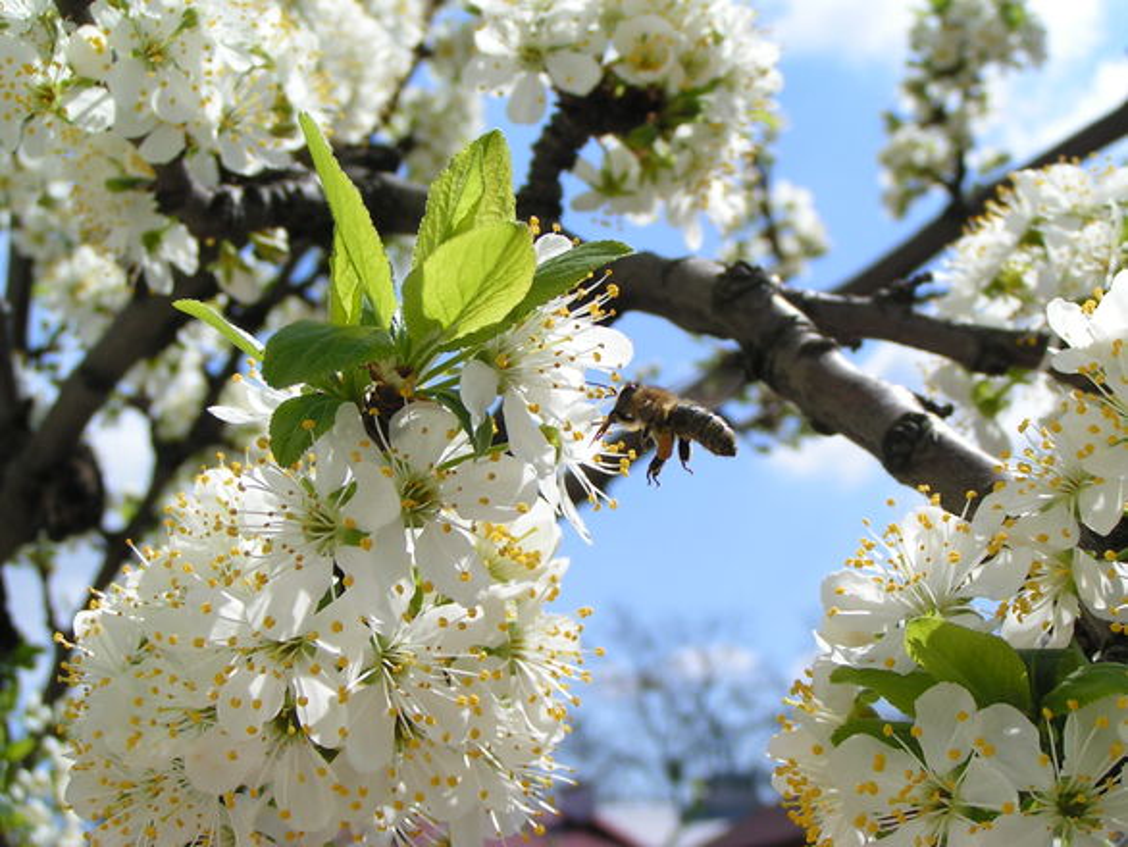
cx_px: 564
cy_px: 424
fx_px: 2054
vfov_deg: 23.3
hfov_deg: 30.7
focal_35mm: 63
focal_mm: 9.7
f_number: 5
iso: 50
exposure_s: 1/800
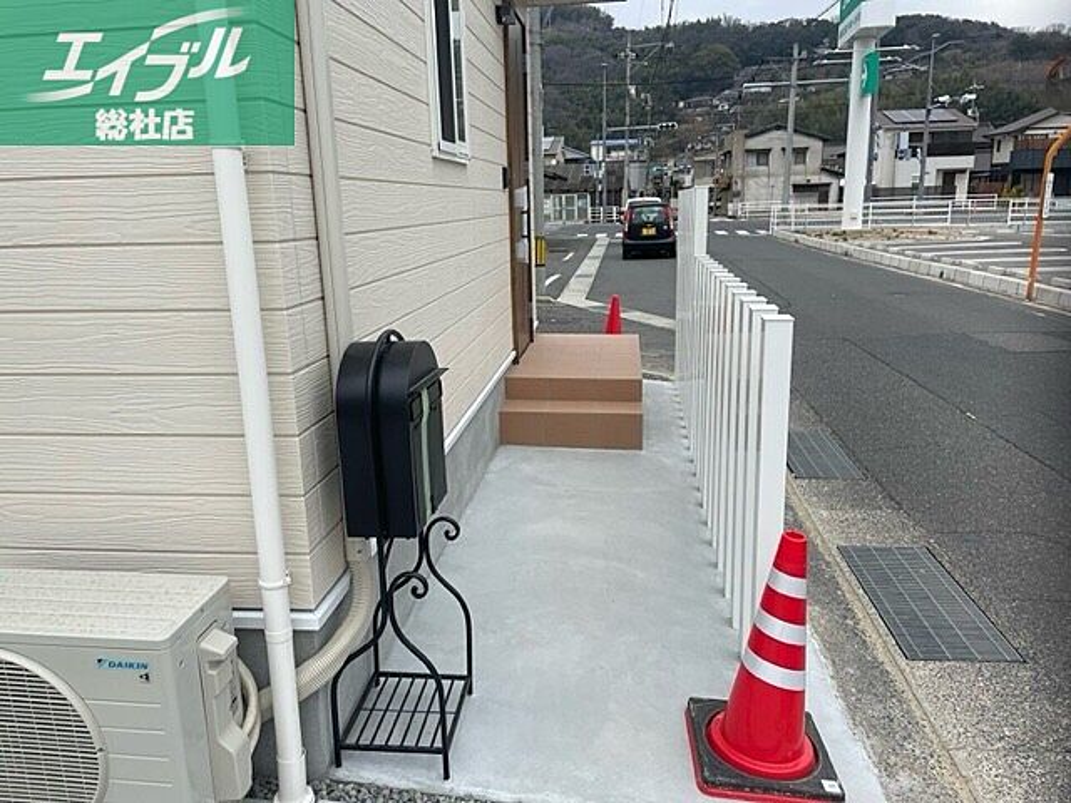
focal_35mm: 26
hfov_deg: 67.3
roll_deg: +1.1
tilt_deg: -13.1
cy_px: 402
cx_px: 536
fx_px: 804
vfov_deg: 53.1
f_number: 1.6
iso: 32
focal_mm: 4.2
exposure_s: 1/1261
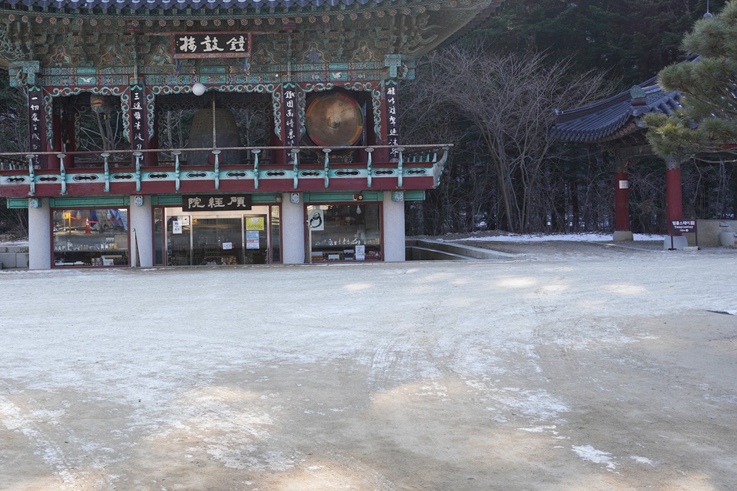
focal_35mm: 48
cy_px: 167
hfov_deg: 40.5
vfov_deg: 27.9
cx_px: 232
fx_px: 983
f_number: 8
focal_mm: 28
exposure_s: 1/100
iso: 200
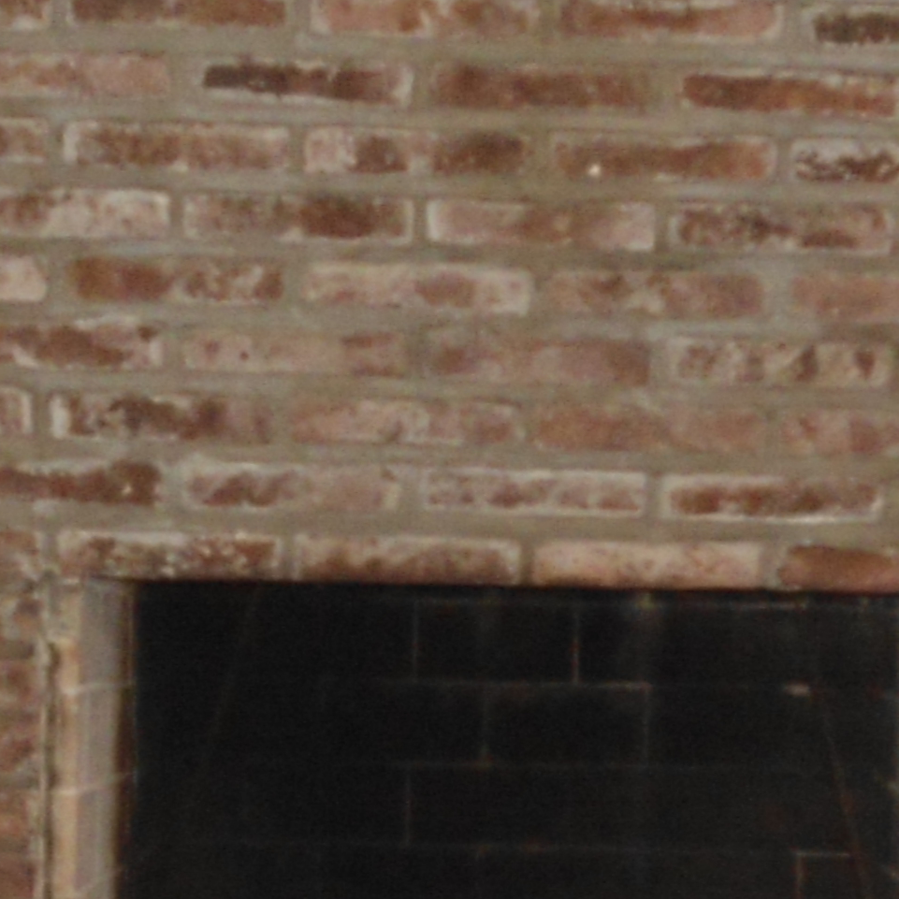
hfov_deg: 15.3
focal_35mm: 114
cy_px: 823
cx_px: 572
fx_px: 3350
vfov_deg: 15.1
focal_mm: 5.6
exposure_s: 1/40
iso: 400
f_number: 3
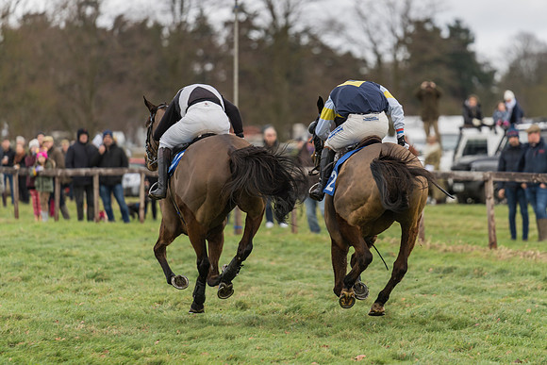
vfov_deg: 5.6
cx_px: 318
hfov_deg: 8.5
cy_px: 139
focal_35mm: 244
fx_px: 3702
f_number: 2.8
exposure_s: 1/1000
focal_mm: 197
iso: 400
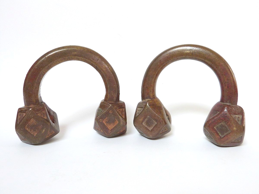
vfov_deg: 46.8
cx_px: 130
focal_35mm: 30
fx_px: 224
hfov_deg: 60.0
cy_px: 97
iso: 160
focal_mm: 5.2
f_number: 2.9
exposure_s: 1/60
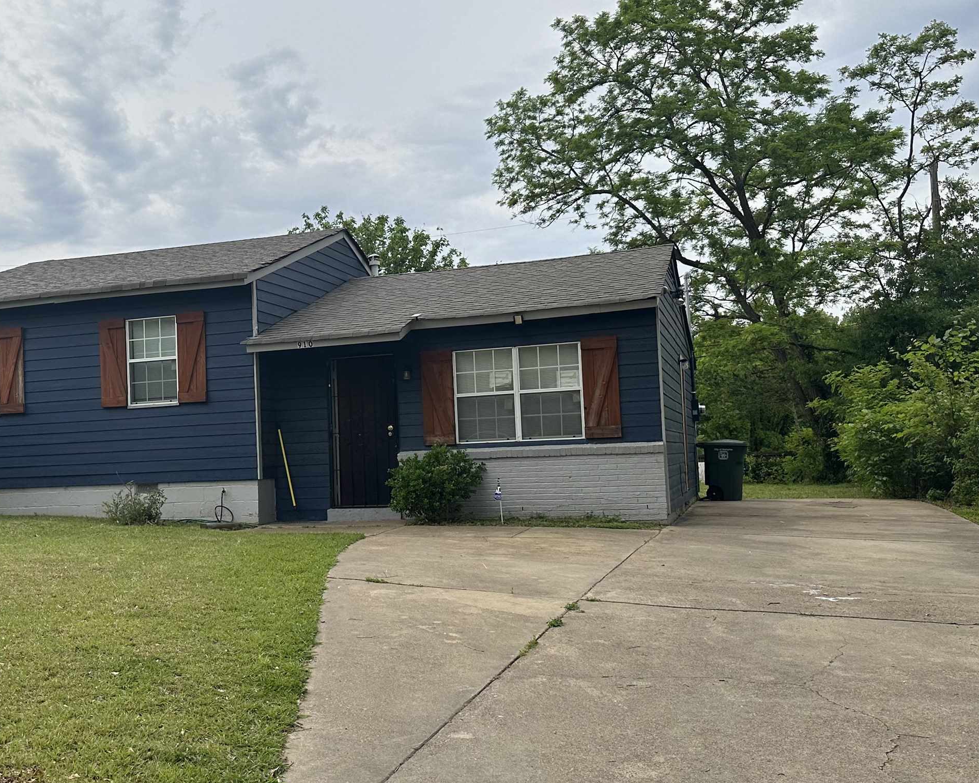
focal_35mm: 38
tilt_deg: +2.8
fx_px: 1101
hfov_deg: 47.0
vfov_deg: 39.1
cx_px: 308
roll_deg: +1.9
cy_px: 413
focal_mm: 6.86
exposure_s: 1/3058
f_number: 1.78
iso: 80
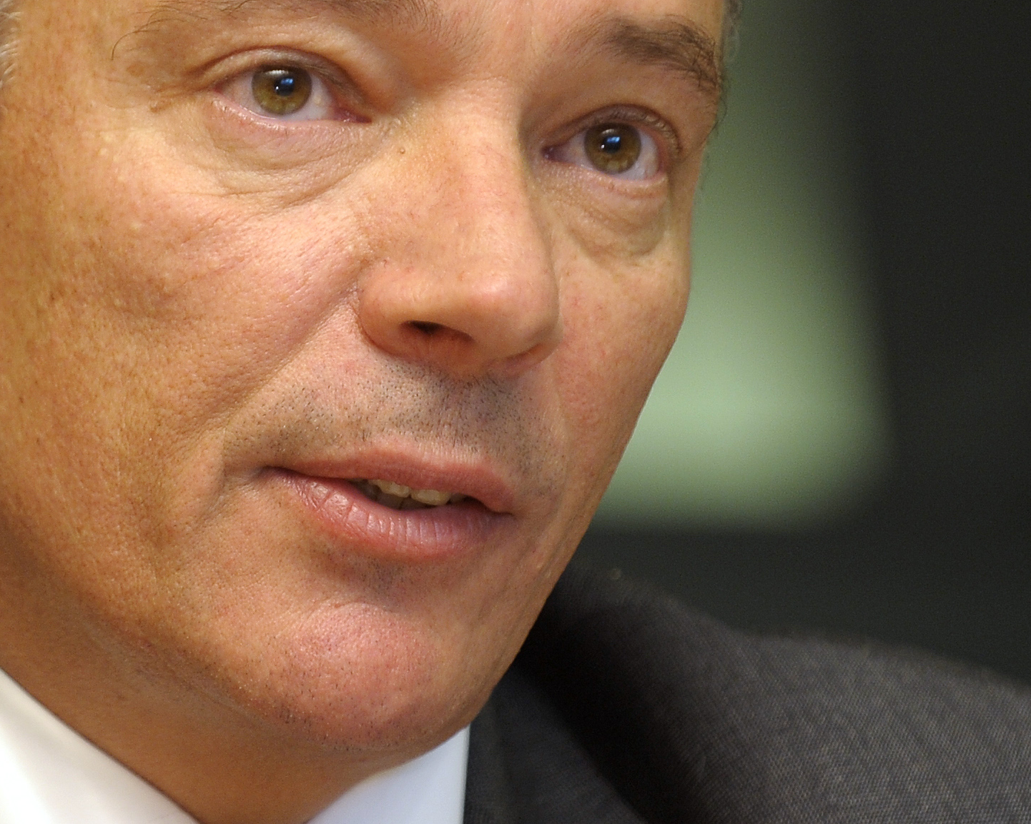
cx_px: 301
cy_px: 332
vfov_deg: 3.5
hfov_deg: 4.4
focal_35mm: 443
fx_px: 13515
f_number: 3.2
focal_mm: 160
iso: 800
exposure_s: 1/125
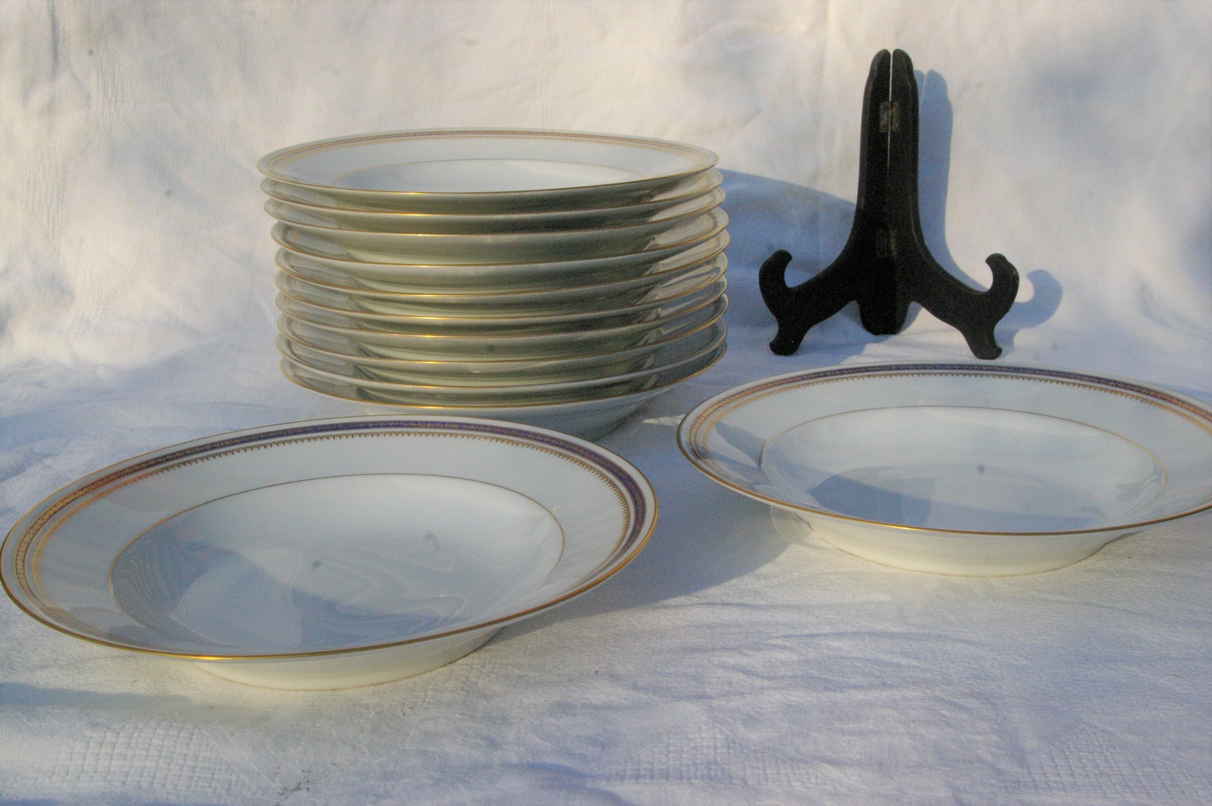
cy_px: 403
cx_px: 606
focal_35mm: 39
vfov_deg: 34.1
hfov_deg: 49.6
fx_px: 1312
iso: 1600
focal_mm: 26
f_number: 13
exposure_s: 1/1000
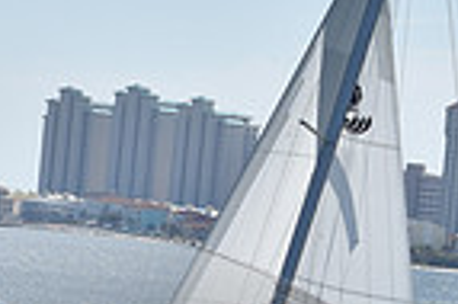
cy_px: 384
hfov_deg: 3.7
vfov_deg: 2.4
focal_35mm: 560
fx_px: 7116
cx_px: 248
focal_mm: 92
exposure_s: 1/1000
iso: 400
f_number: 11
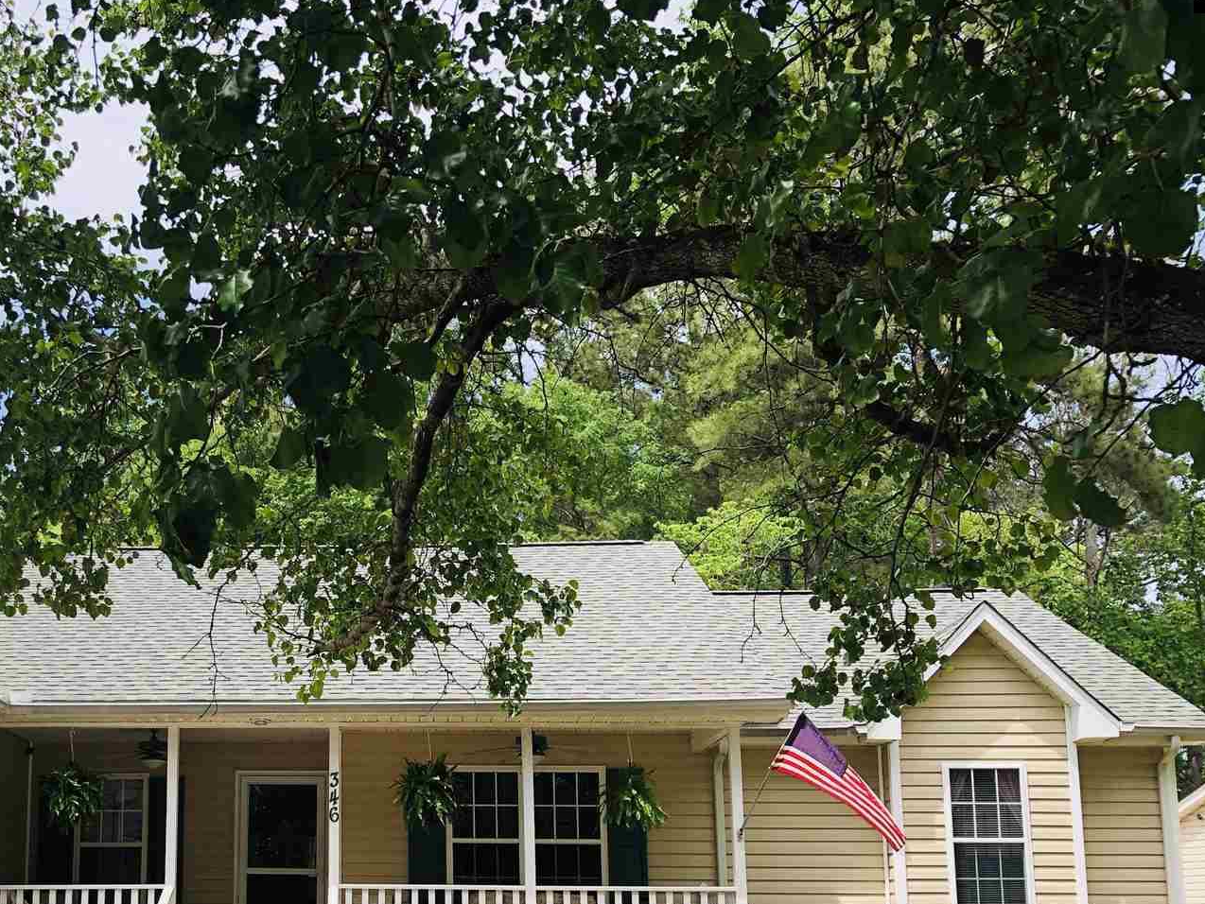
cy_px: 691
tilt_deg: +8.9
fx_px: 1567
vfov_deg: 31.5
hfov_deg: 41.0
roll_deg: +0.1
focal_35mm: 45
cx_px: 316
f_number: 1.8
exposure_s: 1/796
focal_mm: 4
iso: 20
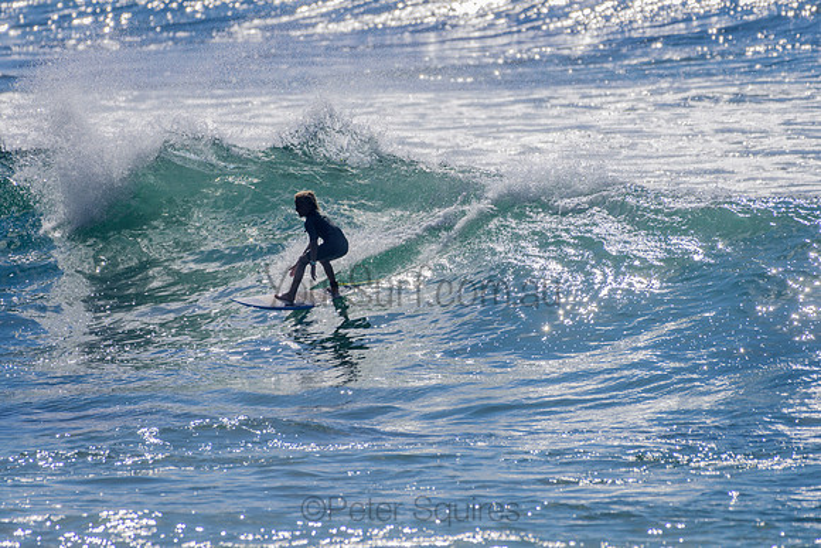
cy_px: 285
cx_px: 365
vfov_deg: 2.2
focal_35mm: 612
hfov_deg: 3.4
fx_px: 13969
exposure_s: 1/2000
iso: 100
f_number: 5.6
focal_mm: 500
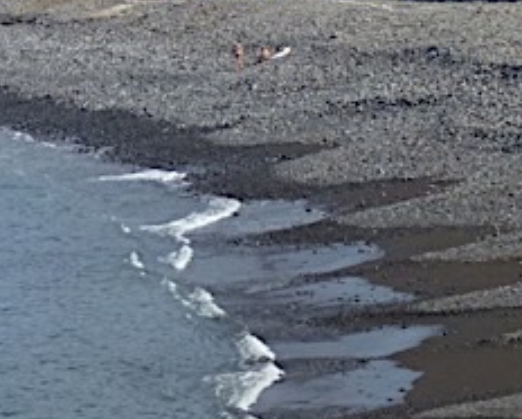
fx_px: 2706
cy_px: -142
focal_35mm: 175
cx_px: 158
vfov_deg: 8.7
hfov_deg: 11.0
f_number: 4.1
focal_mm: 9.2
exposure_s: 1/800
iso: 100
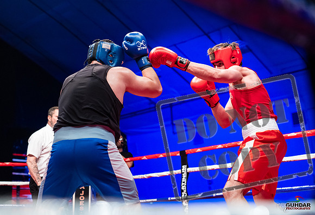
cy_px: 97
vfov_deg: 23.5
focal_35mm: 59
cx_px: 160
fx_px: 516
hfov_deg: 33.9
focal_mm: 50
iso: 4000
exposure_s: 1/1000
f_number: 2.8
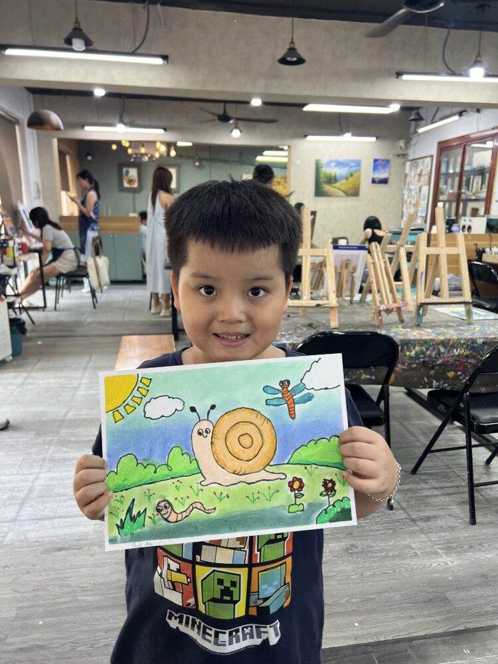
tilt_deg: -15.5
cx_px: 249
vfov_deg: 67.3
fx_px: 499
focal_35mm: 26
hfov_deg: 53.1
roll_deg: -1.4
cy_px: 332
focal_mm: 5.7
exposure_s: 1/100
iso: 100
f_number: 1.5
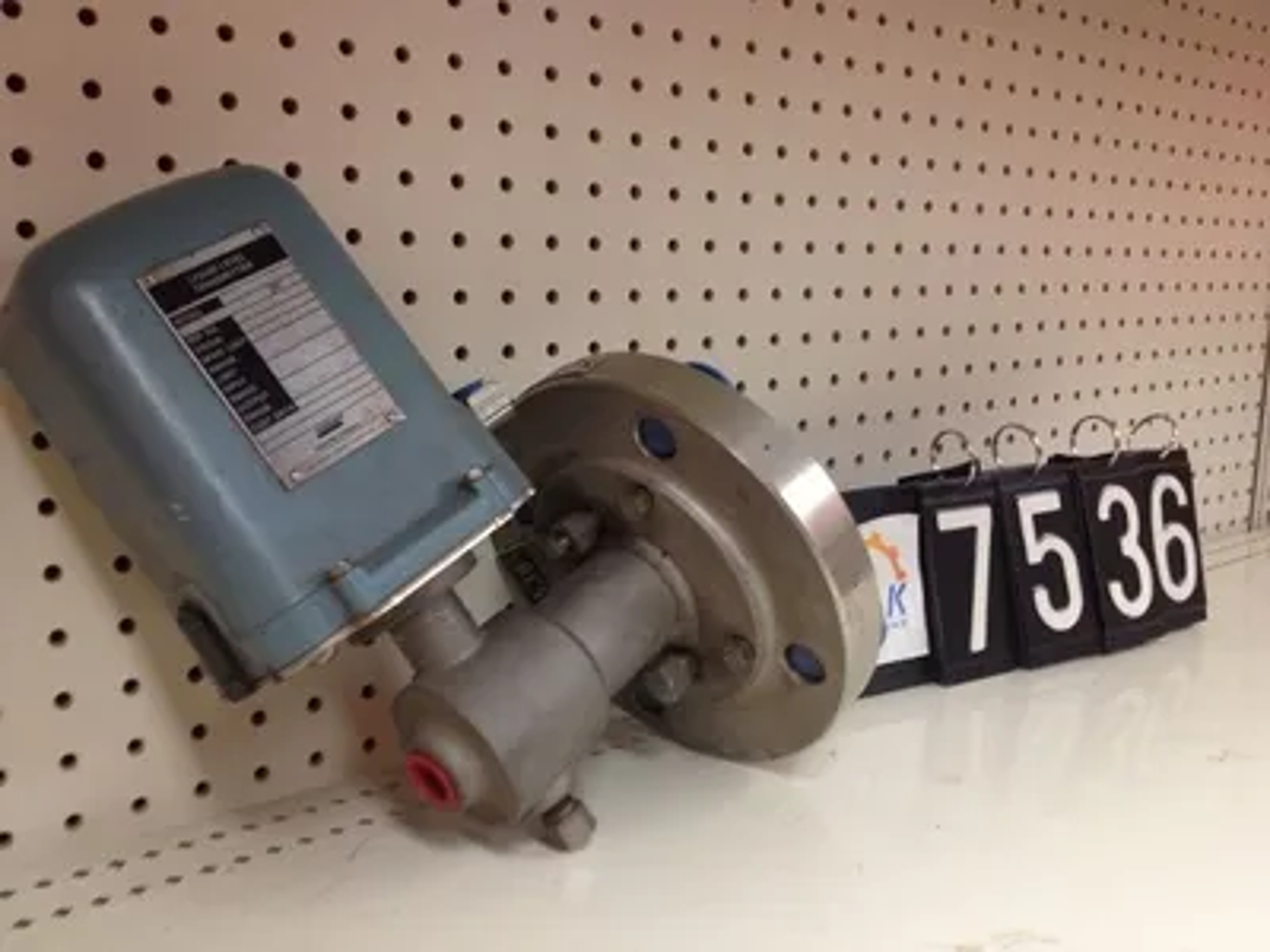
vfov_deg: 40.7
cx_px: 635
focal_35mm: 35
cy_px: 476
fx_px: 1284
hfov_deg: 52.6
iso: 100
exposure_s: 1/20
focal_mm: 4.28
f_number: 2.4
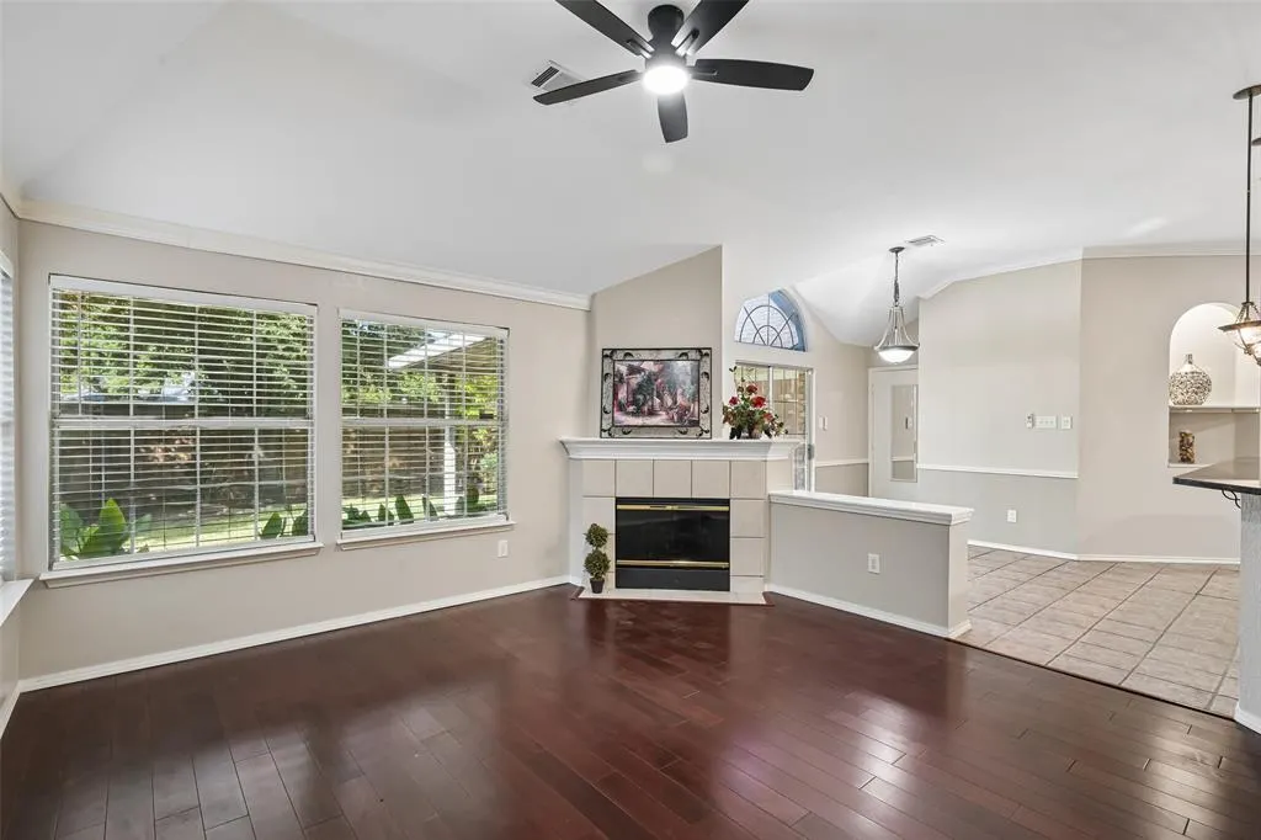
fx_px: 578
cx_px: 630
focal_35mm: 16
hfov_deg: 95.0
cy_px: 420
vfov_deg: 72.0
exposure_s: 1/10
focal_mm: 16.5
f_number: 8
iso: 400
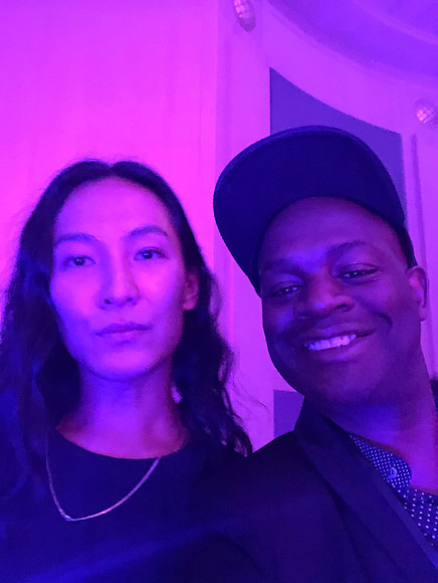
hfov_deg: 44.2
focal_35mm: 32
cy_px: 292
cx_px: 219
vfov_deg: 56.8
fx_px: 539
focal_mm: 2.87
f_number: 2.2
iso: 1600
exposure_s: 1/15
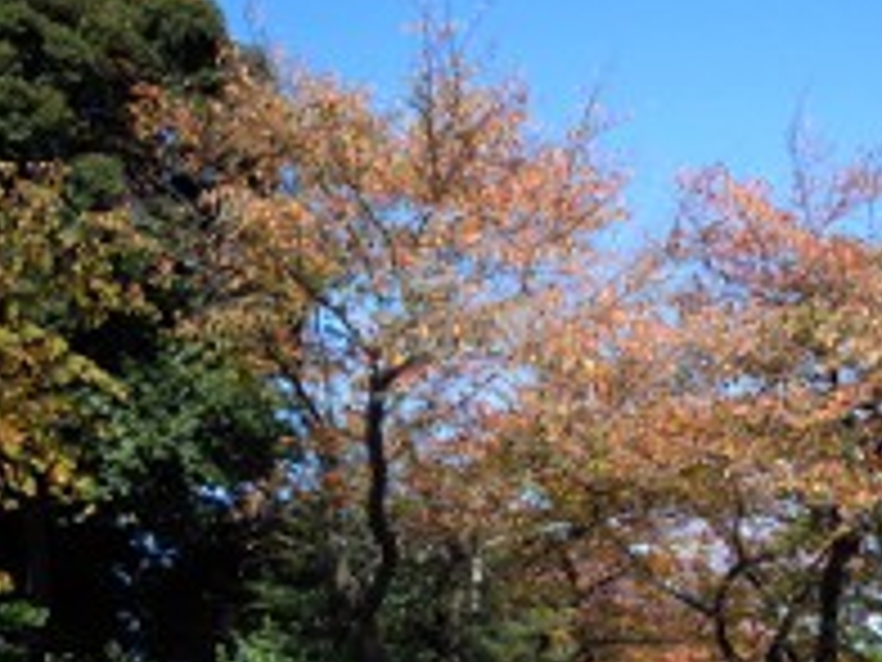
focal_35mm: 50
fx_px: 1274
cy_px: 534
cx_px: 702
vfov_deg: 28.5
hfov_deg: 36.9
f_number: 2.7
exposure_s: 1/800
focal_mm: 5
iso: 100
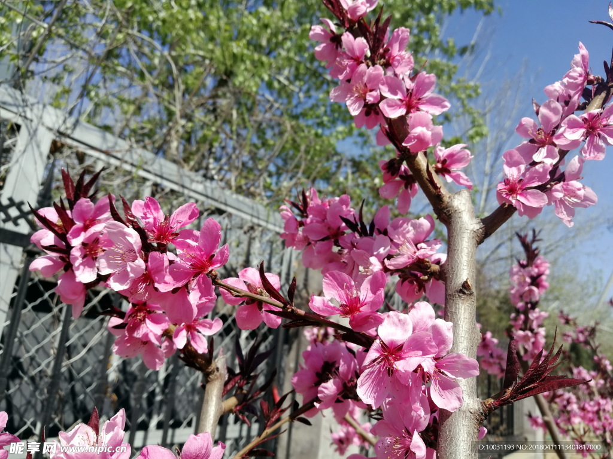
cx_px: 306
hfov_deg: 65.3
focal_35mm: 27
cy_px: 230
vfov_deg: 51.4
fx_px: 478
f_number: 2.2
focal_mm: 3.84
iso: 50
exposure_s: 1/825
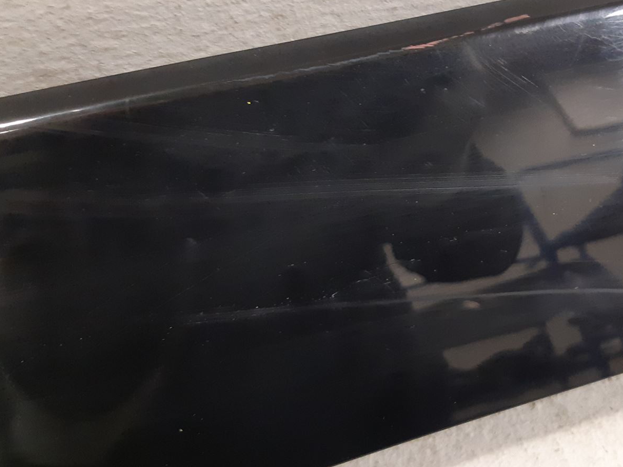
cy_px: 191
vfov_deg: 32.1
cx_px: 402
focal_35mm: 45
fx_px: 810
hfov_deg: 41.7
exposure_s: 1/25
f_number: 1.7
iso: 320
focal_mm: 3.93
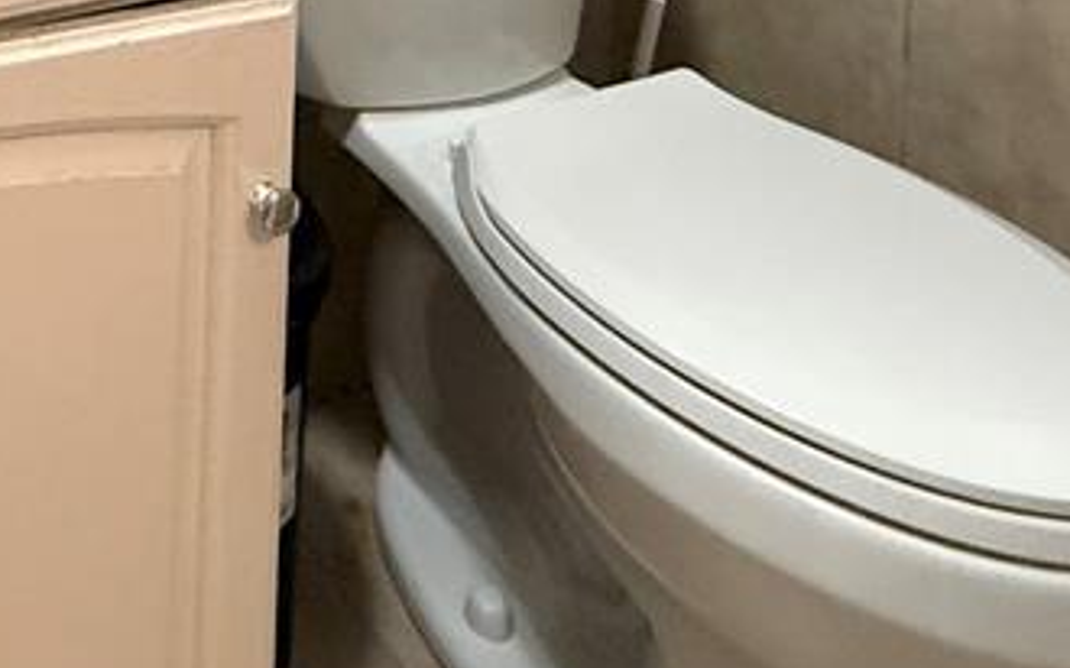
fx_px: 1341
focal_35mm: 46
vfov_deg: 20.1
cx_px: -42
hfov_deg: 37.9
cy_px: -535
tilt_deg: -0.7
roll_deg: -1.9
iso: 400
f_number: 2.2
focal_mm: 2.22
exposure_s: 1/60
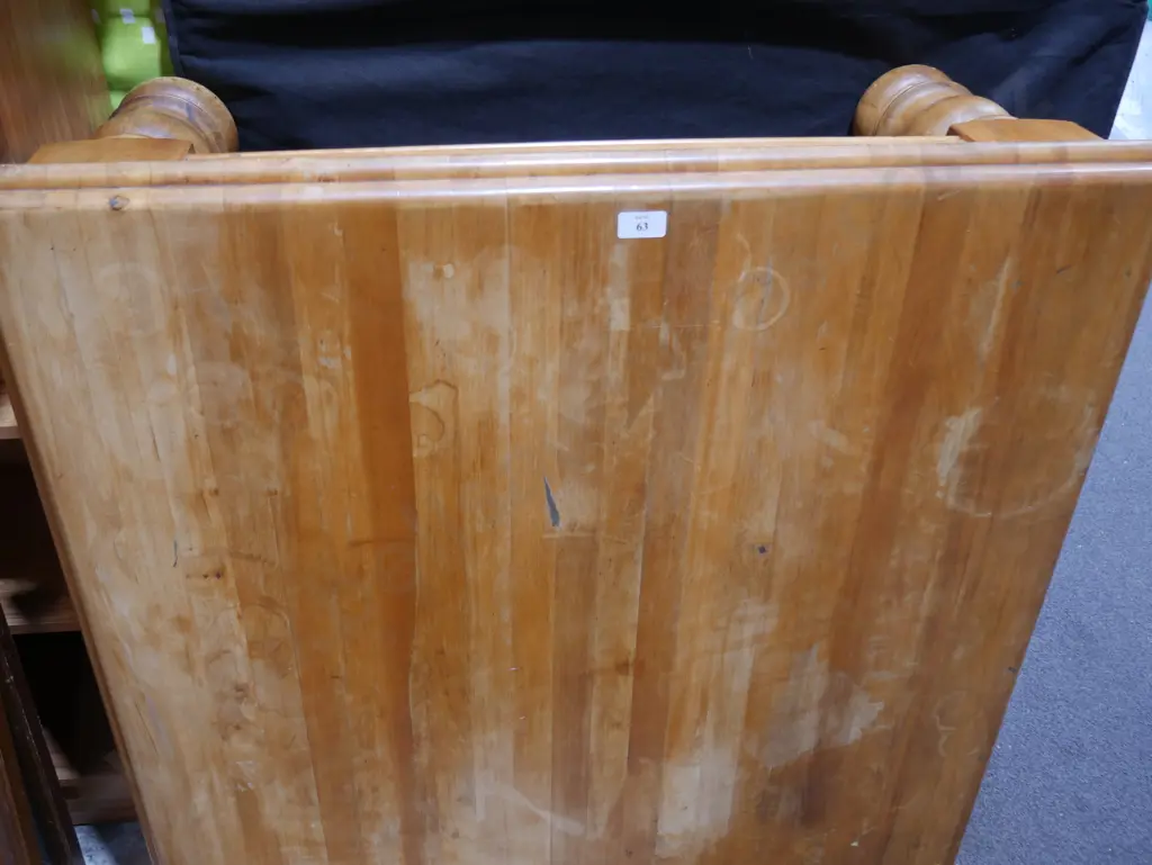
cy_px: 432
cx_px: 576
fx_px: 1065
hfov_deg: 56.8
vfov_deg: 44.2
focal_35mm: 32
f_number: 3.6
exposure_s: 1/60
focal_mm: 16
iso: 400
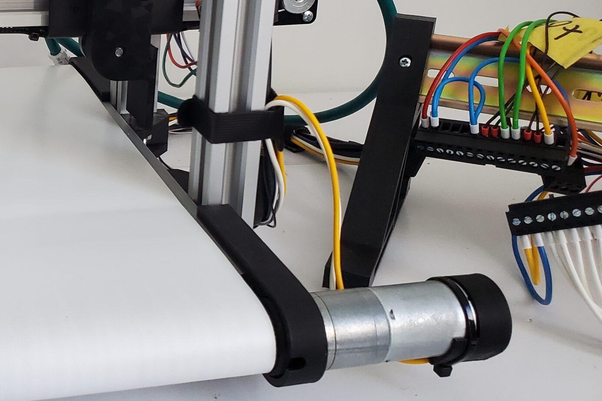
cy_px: 76
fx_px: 836
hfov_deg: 37.0
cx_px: 56
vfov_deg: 26.5
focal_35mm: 50
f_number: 2.4
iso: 320
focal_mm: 4.3
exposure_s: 1/120
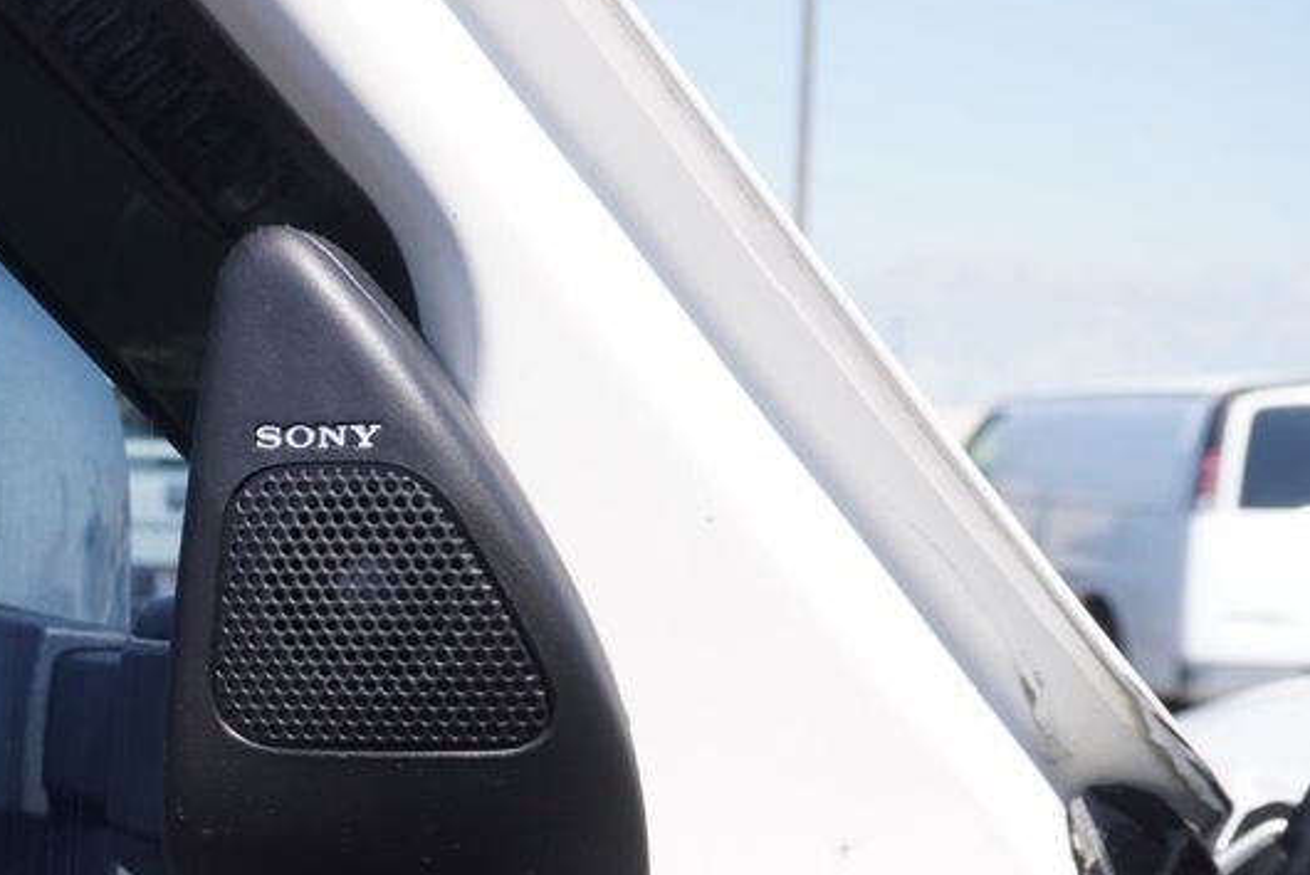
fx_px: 2112
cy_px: 672
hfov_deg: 33.2
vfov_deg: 23.1
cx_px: 203
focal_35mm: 58
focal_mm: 20
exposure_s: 1/160
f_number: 6.3
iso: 100
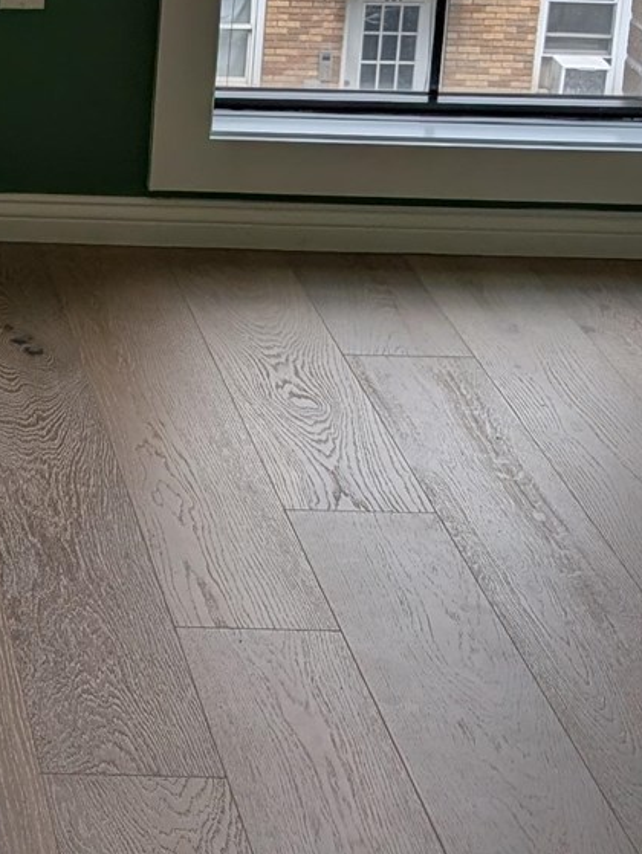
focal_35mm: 99
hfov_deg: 13.9
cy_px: -46
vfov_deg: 19.1
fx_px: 2445
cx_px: -355
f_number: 1.68
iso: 23
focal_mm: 6.9
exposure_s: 1/579
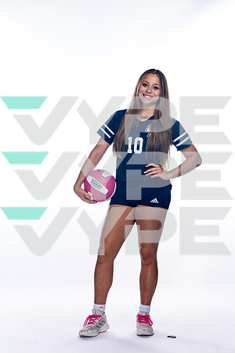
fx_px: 999
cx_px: 118
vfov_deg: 20.0
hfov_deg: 13.4
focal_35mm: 102
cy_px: 176
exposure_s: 1/250
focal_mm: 102
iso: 400
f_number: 5.6
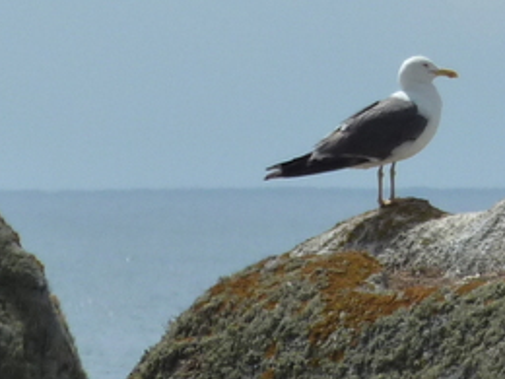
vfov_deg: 1.1
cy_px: 187
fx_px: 20176
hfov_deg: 1.4
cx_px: 546
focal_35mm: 1383
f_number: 6.3
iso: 125
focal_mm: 49.2
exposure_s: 1/800
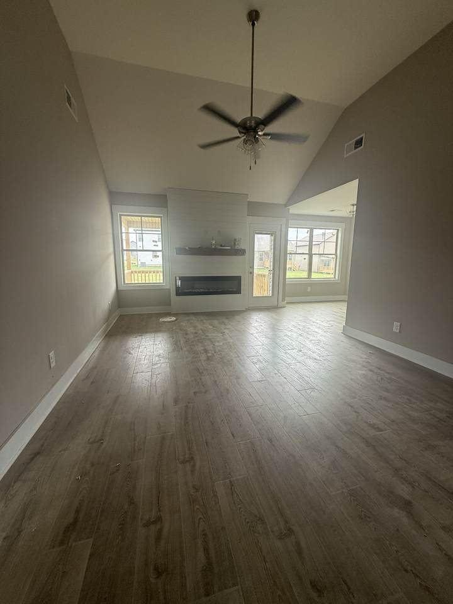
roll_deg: -0.6
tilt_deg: -9.7
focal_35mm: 14
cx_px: 226
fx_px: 244
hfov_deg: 85.7
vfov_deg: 102.1
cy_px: 302
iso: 64
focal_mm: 2.22
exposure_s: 1/101
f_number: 2.2
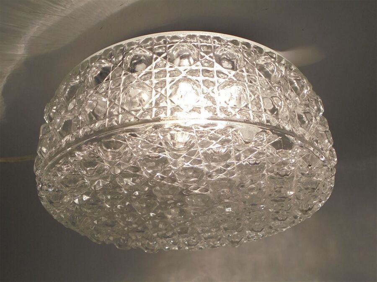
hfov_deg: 49.0
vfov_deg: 37.7
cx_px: 188
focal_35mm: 38
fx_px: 414
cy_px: 141
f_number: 4.2
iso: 100
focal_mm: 6.9
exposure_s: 1/200
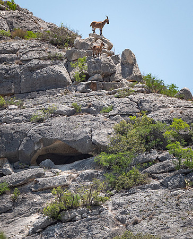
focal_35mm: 775
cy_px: 98
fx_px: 5499
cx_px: 151
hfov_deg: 2.0
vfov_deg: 2.5
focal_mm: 200
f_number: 5.6
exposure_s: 1/1250
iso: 200
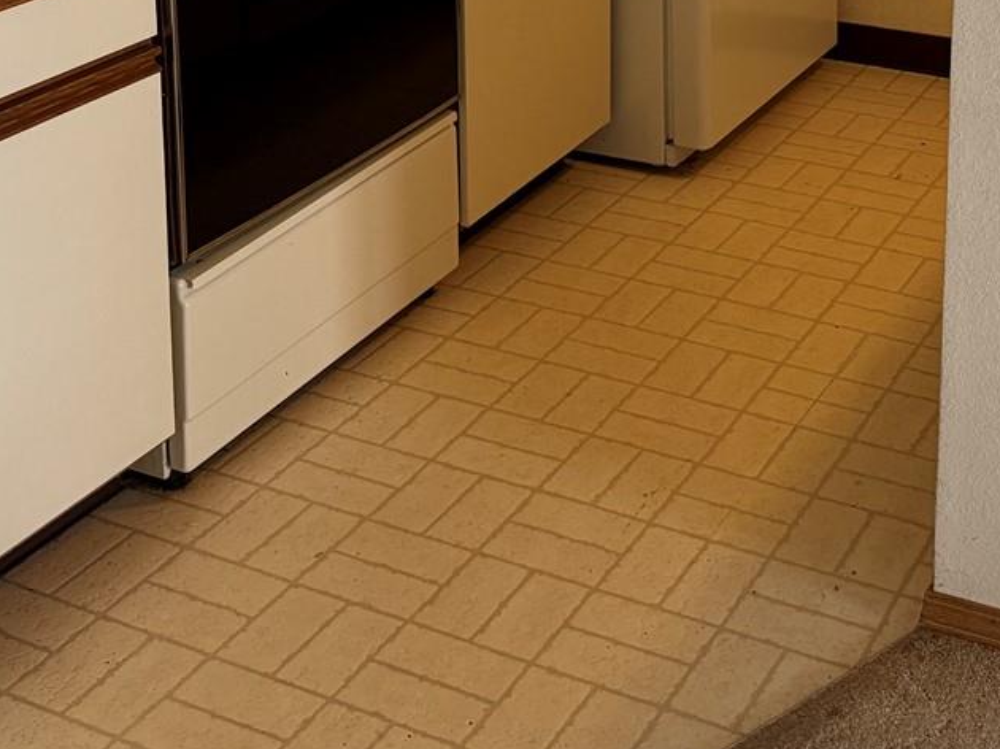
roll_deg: +0.0
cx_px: 605
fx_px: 1762
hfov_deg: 31.6
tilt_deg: -11.6
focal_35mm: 61
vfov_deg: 22.1
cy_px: -160
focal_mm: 6.76
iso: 320
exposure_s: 1/60
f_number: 1.78
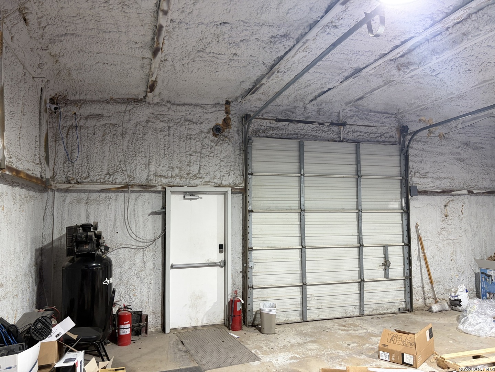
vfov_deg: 53.1
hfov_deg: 67.3
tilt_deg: +2.8
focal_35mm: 26
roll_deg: -0.3
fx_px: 372
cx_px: 248
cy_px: 186
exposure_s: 1/120
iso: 100
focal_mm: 5.96
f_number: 1.6
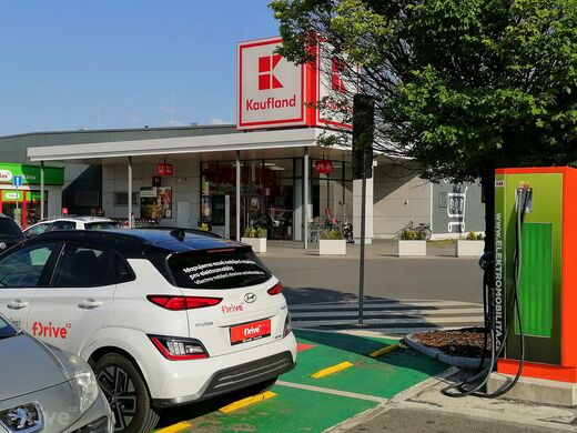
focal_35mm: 45
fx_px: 750
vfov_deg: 32.2
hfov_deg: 42.1
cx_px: 288
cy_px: 216
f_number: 1.8
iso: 50
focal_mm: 5.3
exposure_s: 1/2114
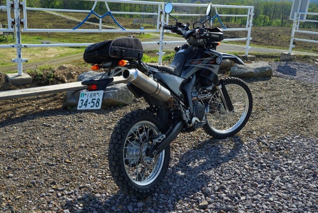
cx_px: 159
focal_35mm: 37
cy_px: 106
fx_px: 327
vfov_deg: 36.0
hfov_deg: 51.9
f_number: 10
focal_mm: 37
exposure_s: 1/100
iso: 100
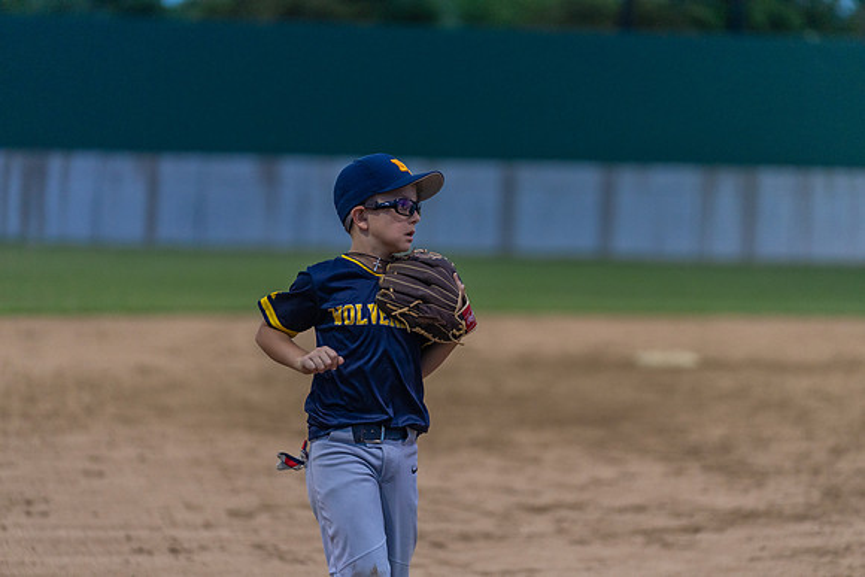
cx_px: 432
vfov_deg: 8.0
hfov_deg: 12.0
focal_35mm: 171
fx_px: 4110
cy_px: 288
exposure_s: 1/1250
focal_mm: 171
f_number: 2.8
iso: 2000
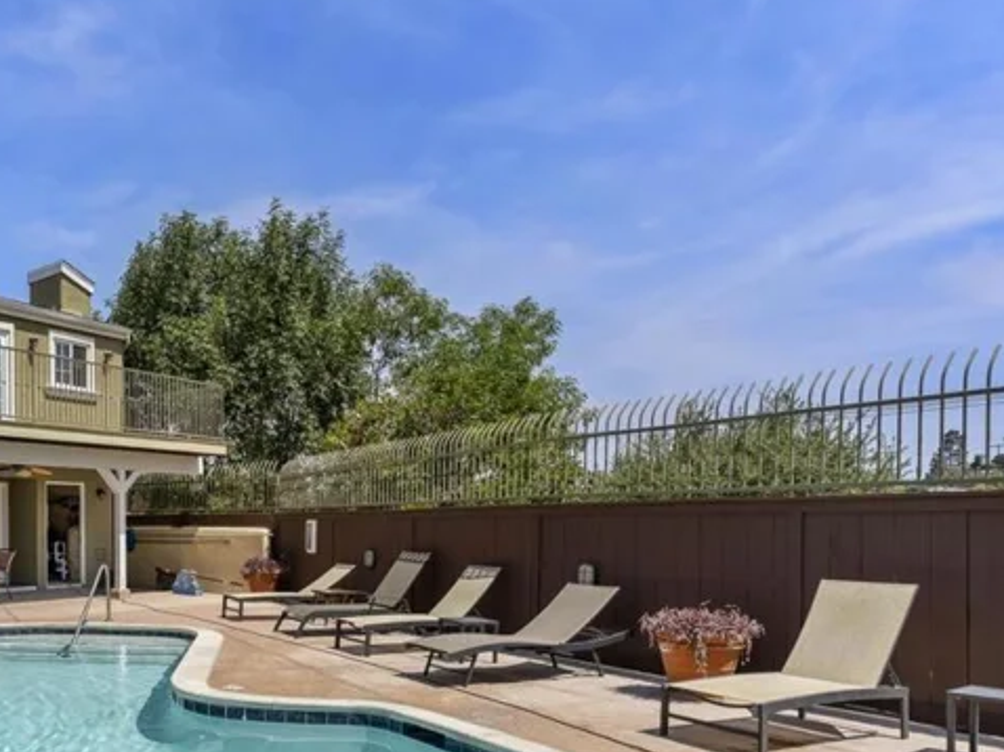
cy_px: 531
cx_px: 179
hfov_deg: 59.4
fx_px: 783
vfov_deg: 49.9
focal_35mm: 27
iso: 500
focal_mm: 16
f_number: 8
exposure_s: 1/800
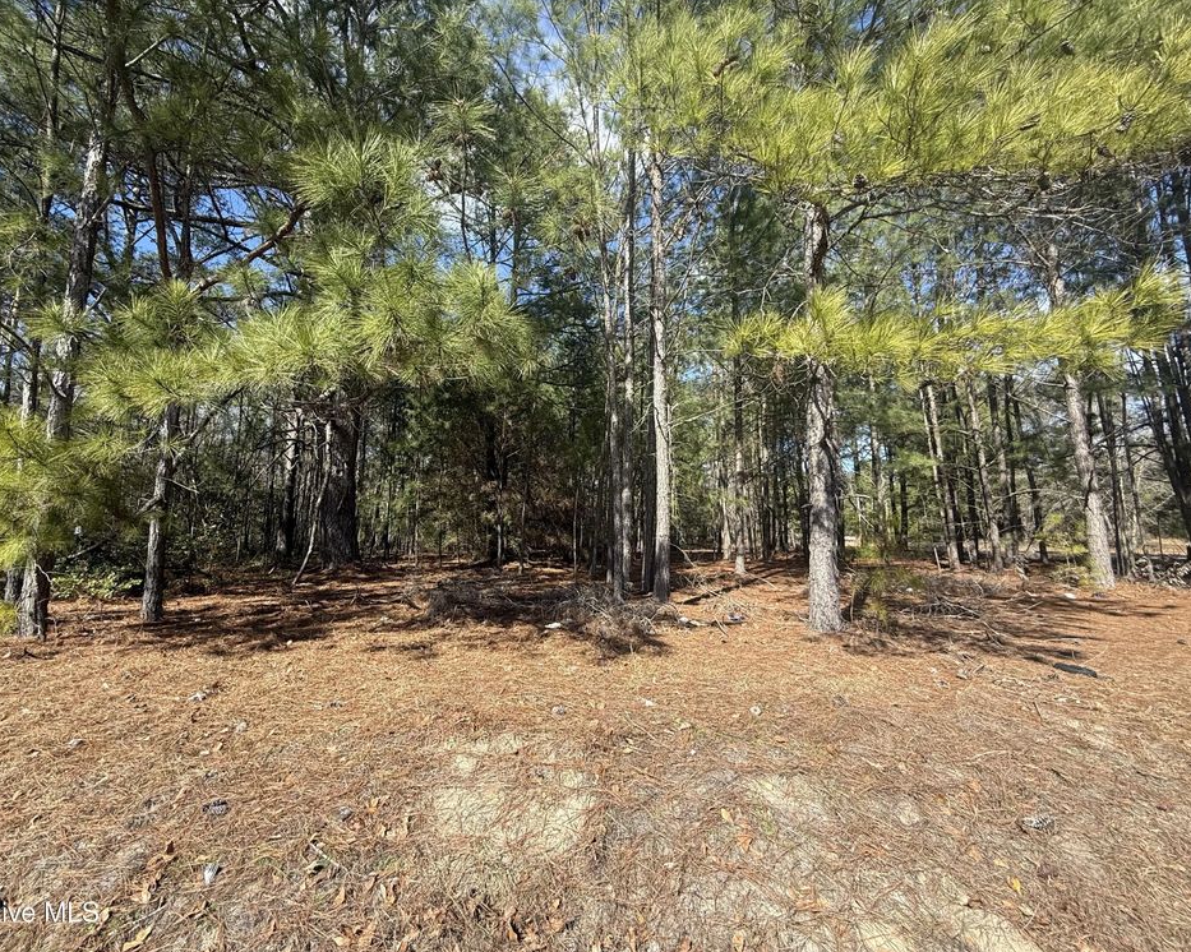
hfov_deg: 96.6
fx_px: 529
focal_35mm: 15
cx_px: 544
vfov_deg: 84.0
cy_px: 467
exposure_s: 1/607
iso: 50
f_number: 2.2
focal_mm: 2.22
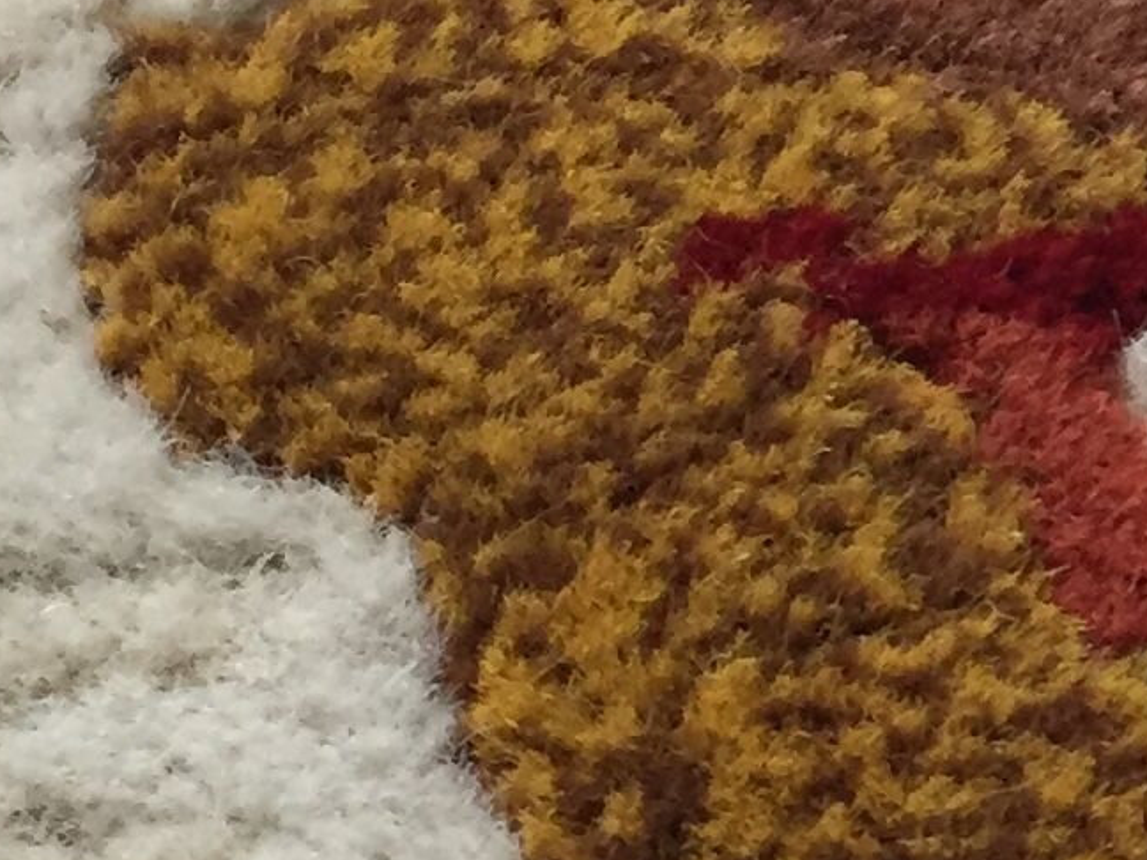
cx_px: 1623
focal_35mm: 146
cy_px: 552
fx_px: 4838
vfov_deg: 10.2
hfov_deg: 12.9
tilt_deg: -49.3
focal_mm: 4.15
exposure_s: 1/33
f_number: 2.2
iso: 160
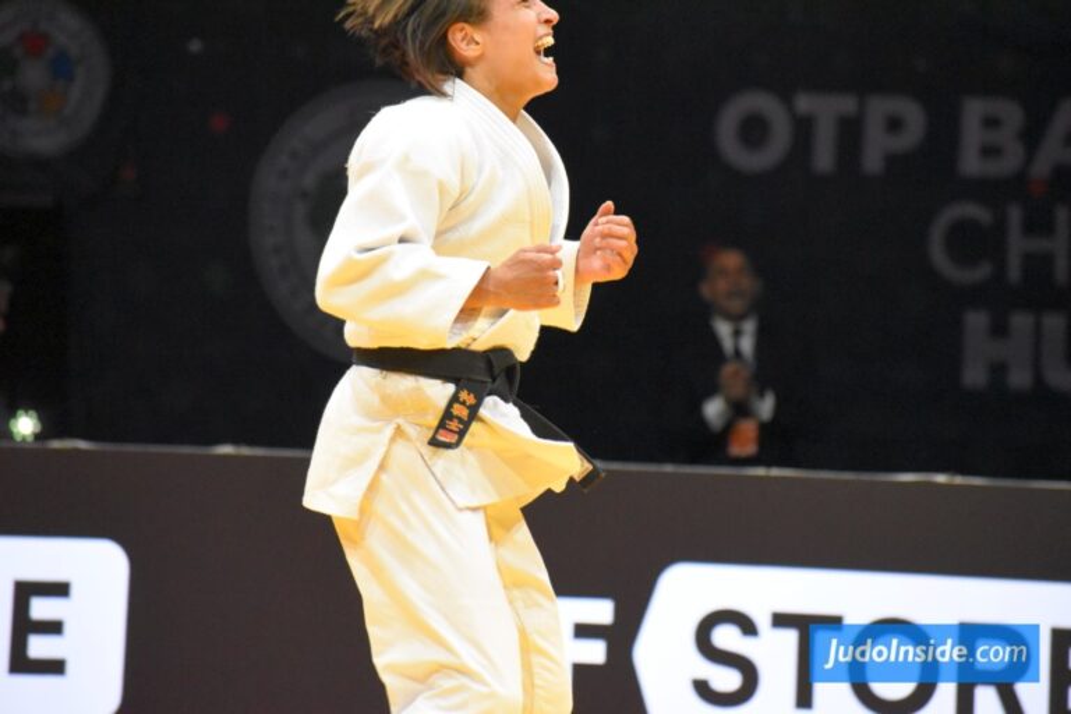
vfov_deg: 5.2
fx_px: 7809
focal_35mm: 262
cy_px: 357
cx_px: 536
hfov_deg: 7.8
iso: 6400
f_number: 7.1
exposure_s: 1/640
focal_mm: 175
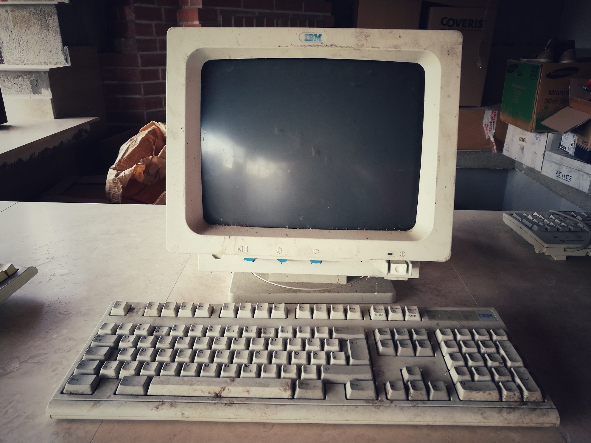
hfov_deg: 65.3
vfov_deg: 51.4
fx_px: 461
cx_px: 296
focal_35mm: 27
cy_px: 222
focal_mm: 4.5
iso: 125
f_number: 2.2
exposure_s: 1/50
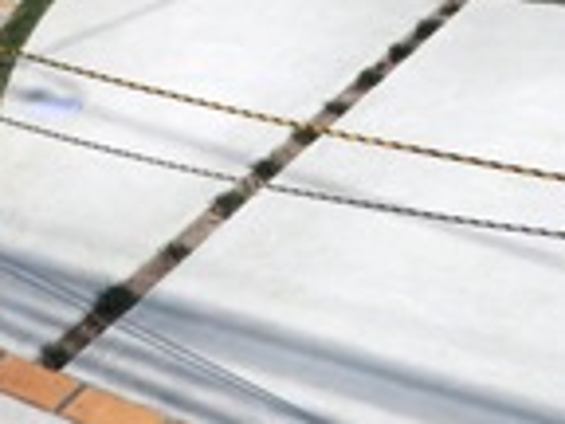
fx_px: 1322
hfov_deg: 24.1
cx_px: 271
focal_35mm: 81
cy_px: 79
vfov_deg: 18.0
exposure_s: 1/400
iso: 50
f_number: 7.9
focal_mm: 4.7
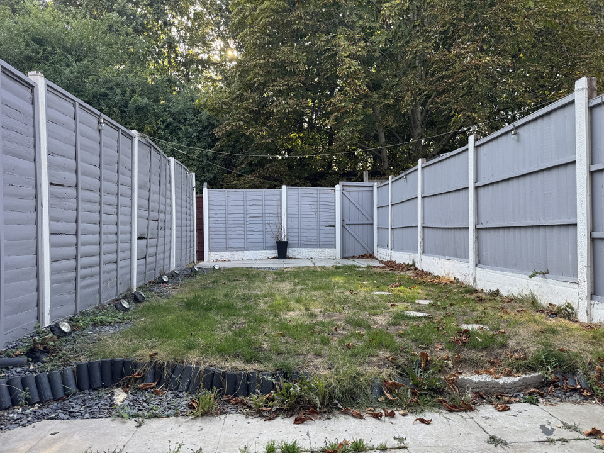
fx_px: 419
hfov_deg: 71.6
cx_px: 302
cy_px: 226
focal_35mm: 24
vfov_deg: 56.8
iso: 80
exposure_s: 1/326
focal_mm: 6.76
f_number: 1.78
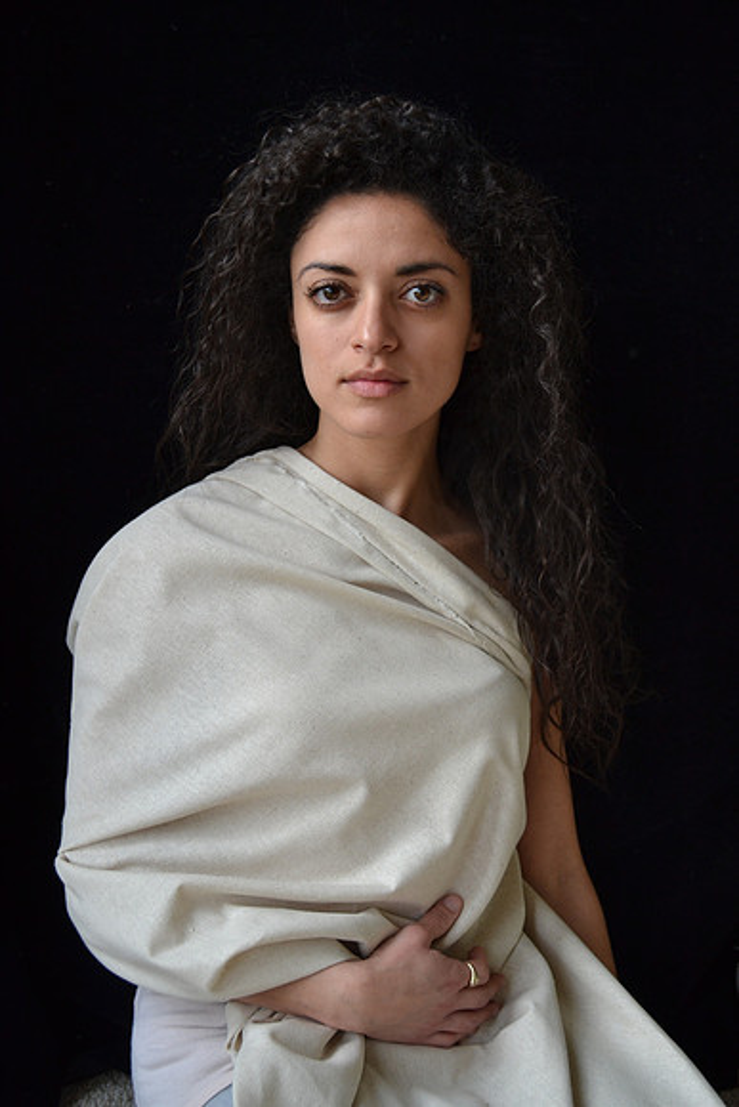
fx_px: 1200
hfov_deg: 34.2
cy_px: 554
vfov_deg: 49.5
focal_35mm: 39
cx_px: 370
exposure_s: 1/80
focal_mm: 26
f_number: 5
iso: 400
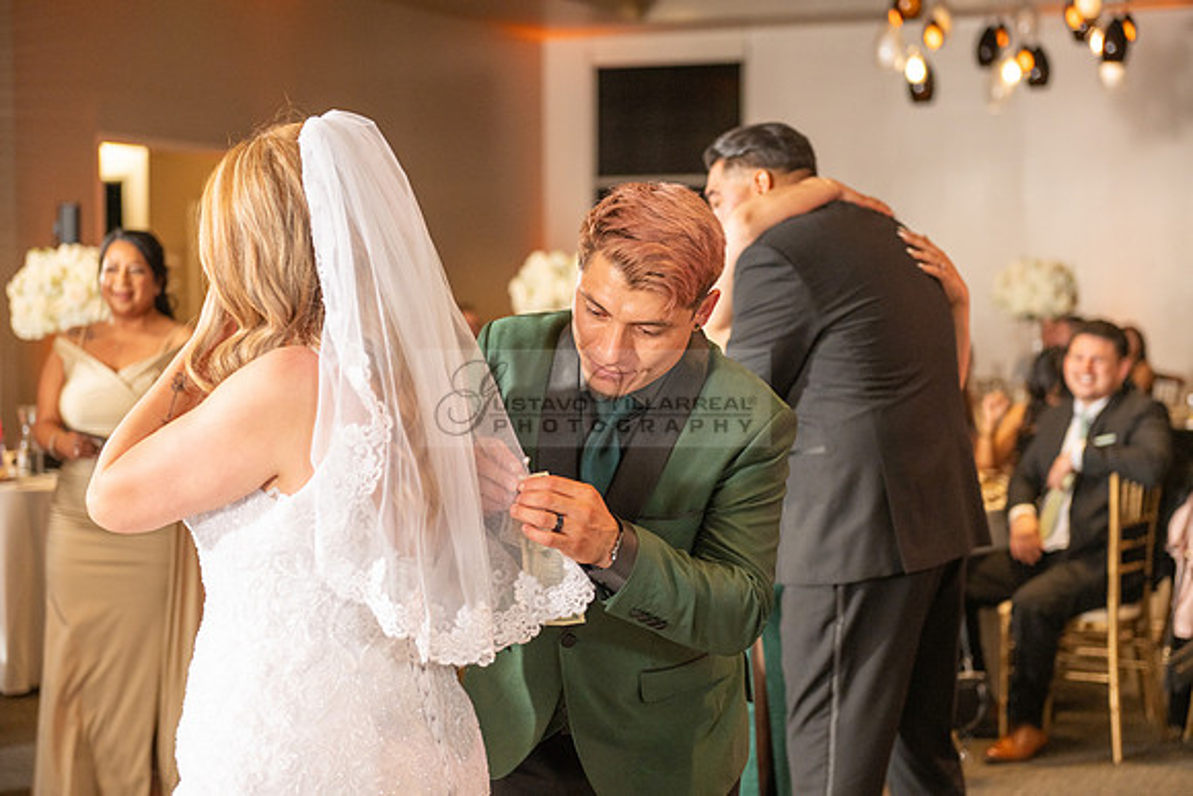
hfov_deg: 28.8
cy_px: 398
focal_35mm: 70
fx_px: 2320
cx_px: 596
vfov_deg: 19.5
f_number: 3.5
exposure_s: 1/160
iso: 800
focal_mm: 70
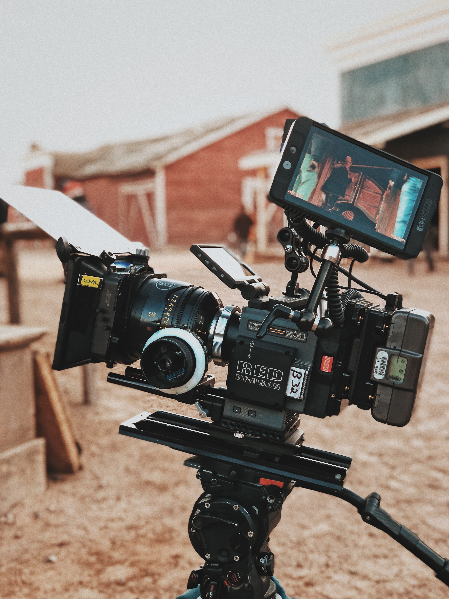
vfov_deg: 36.8
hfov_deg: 28.0
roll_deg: +0.1
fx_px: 899
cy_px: 300
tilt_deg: -4.5
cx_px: 224
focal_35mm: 52
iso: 200
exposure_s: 1/120
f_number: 2.4
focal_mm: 6
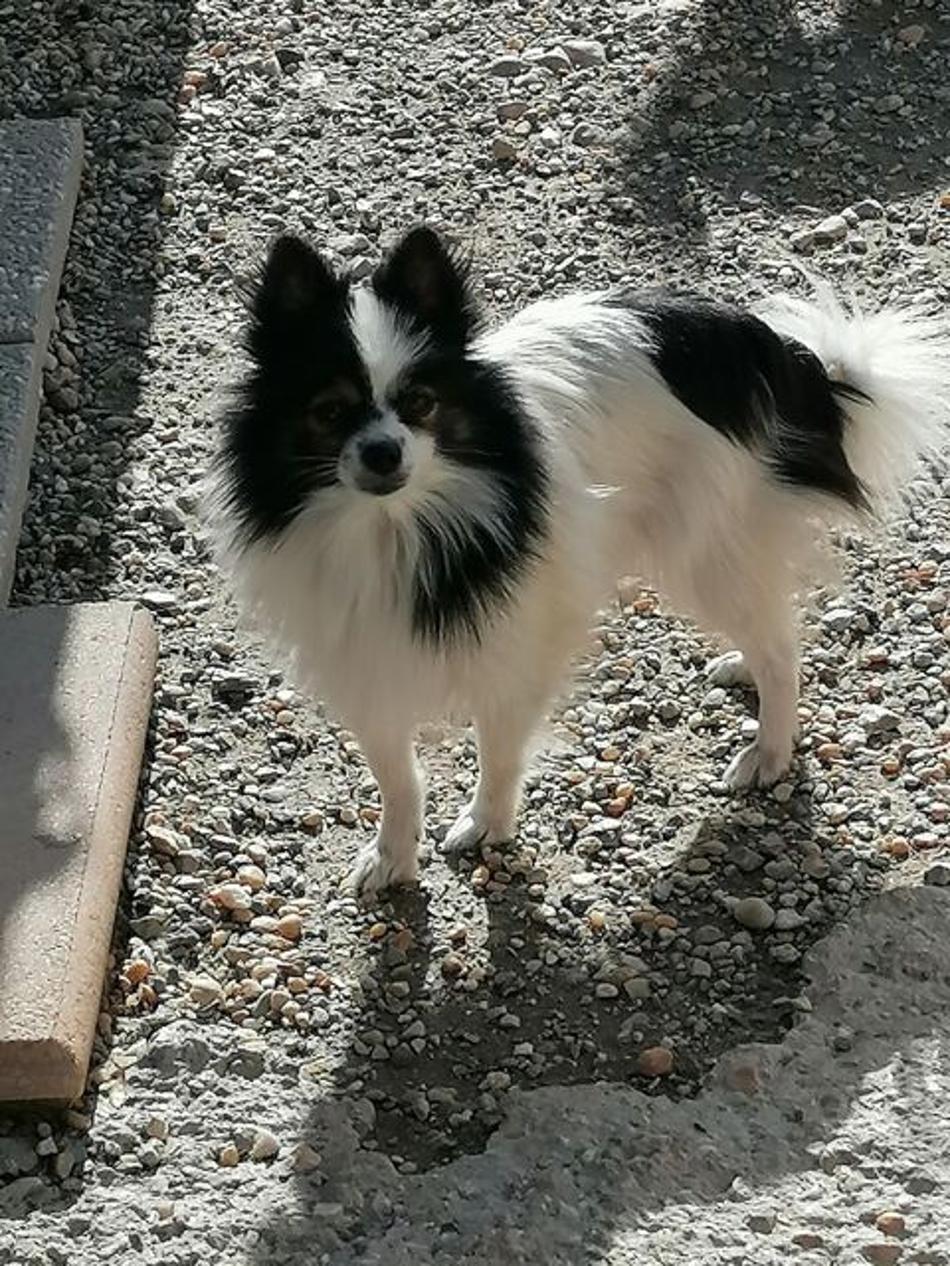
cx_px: 475
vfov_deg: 17.1
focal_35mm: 115
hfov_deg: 12.9
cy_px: 633
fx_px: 4208
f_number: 1.8
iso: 50
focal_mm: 3.62
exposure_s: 1/1391
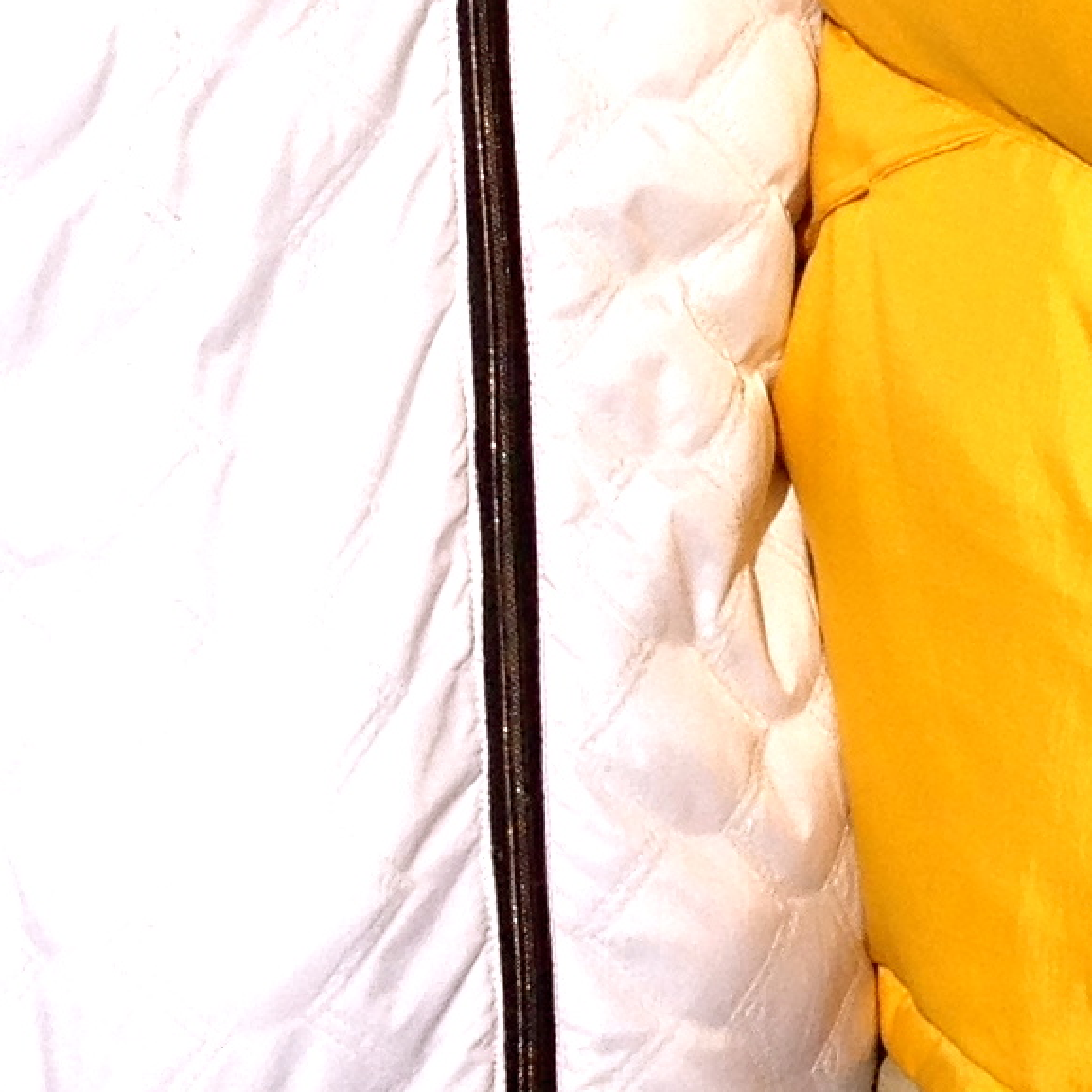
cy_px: -613
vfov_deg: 9.7
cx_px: 2019
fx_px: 6246
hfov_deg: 9.5
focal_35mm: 175
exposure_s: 1/5525
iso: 50
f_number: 2.4
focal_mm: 4.28
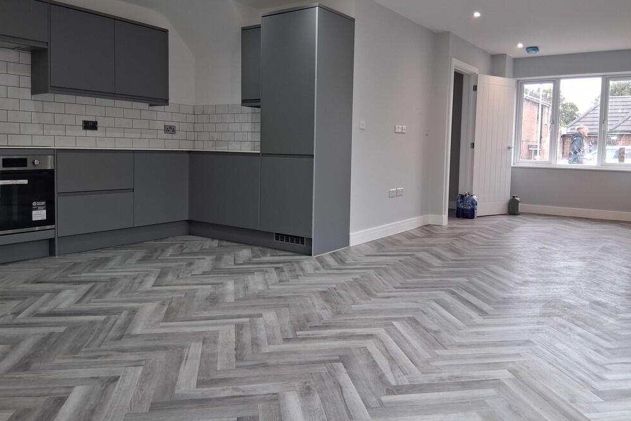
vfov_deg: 46.2
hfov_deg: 65.5
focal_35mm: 28
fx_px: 491
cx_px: 319
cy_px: 178
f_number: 1.8
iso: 200
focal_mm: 3.98
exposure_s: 1/100
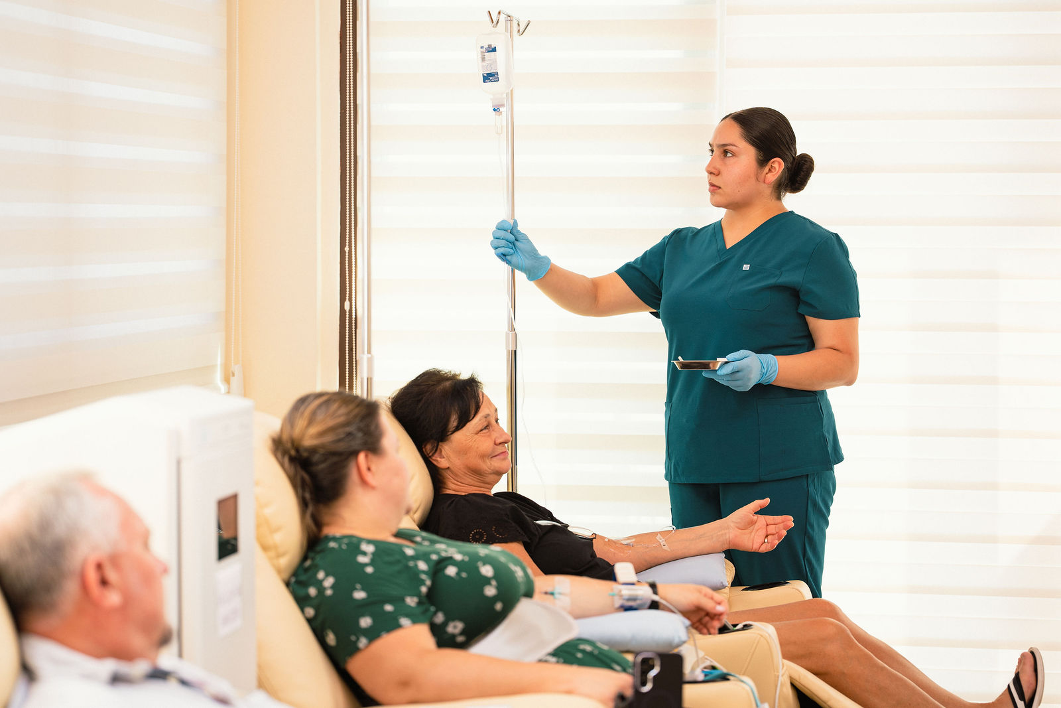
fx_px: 3165
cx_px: 530
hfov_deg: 19.0
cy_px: 354
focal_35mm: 107
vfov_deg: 12.8
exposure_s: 1/160
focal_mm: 105
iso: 250
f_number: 2.8
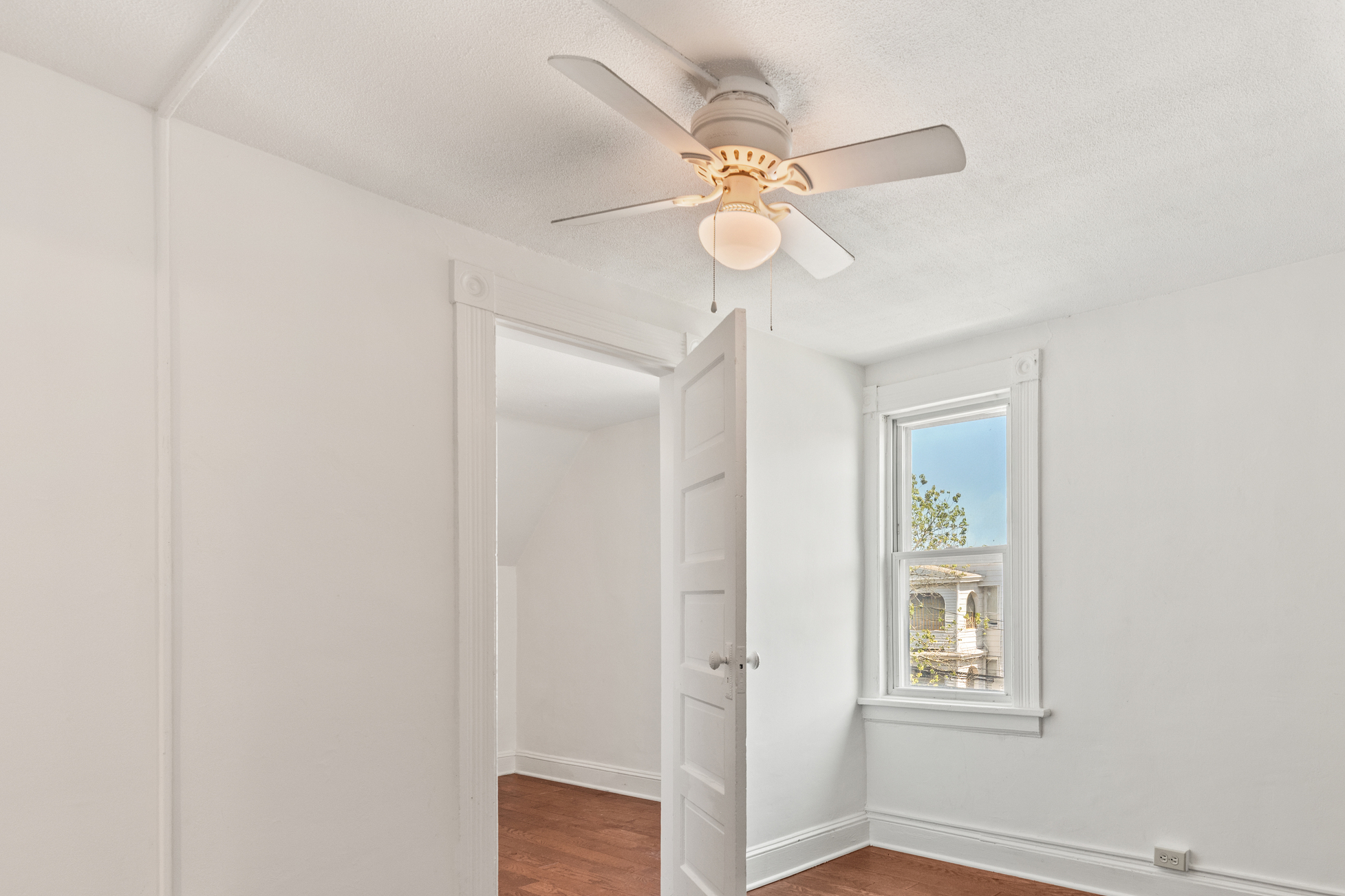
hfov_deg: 77.2
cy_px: 635
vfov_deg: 55.3
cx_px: 841
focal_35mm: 22
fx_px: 822
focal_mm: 14
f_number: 8
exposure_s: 1/4
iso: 250
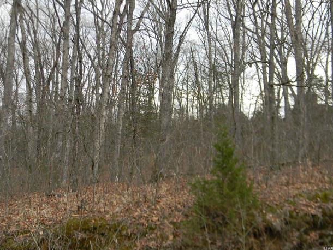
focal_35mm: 43
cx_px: 165
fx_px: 414
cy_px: 122
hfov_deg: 43.8
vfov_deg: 33.6
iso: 80
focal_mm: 7.3
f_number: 3.8
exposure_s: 1/140
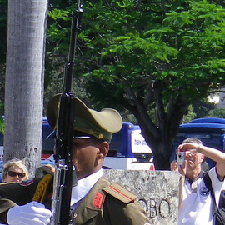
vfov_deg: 3.6
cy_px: 237
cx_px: -11
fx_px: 3530
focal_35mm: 480
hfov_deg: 3.6
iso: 100
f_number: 5.5
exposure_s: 1/250
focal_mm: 21.6
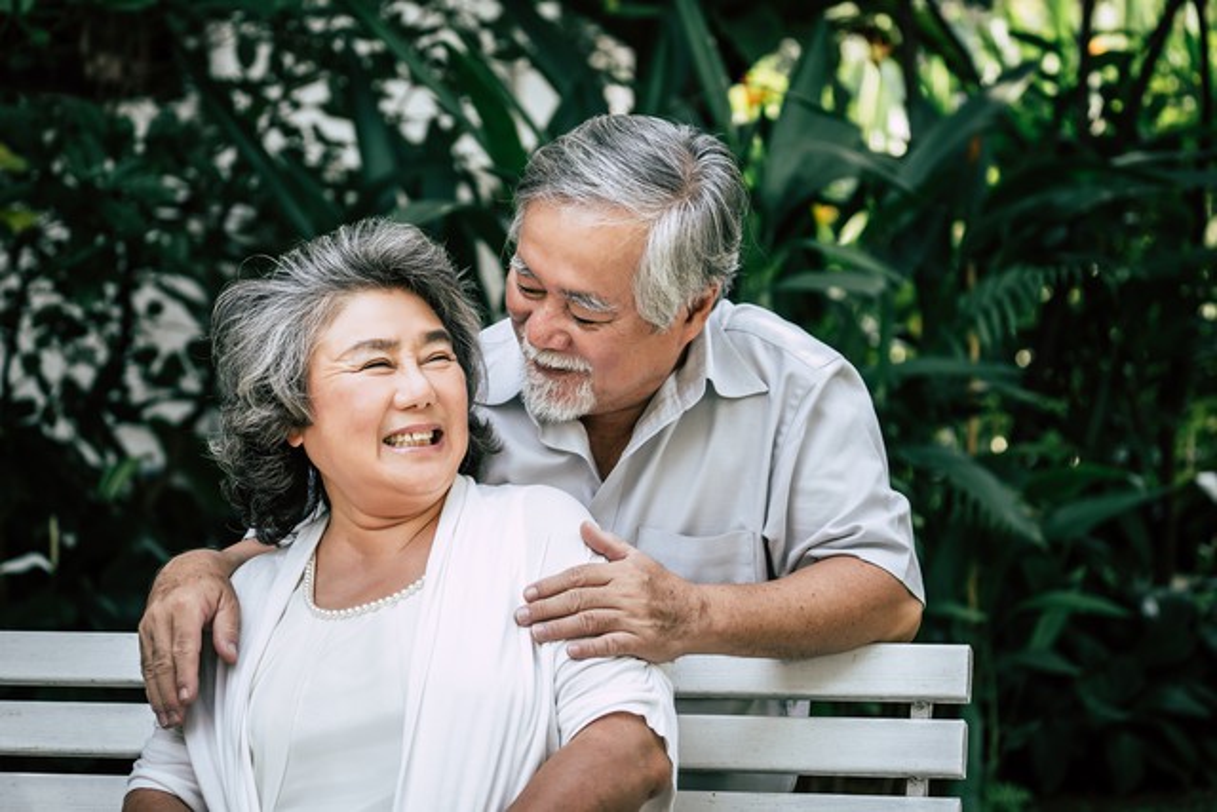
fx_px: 2840
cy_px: 406
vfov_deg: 16.3
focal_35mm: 84
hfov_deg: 24.2
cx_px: 608
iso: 200
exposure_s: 1/160
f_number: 4
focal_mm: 84
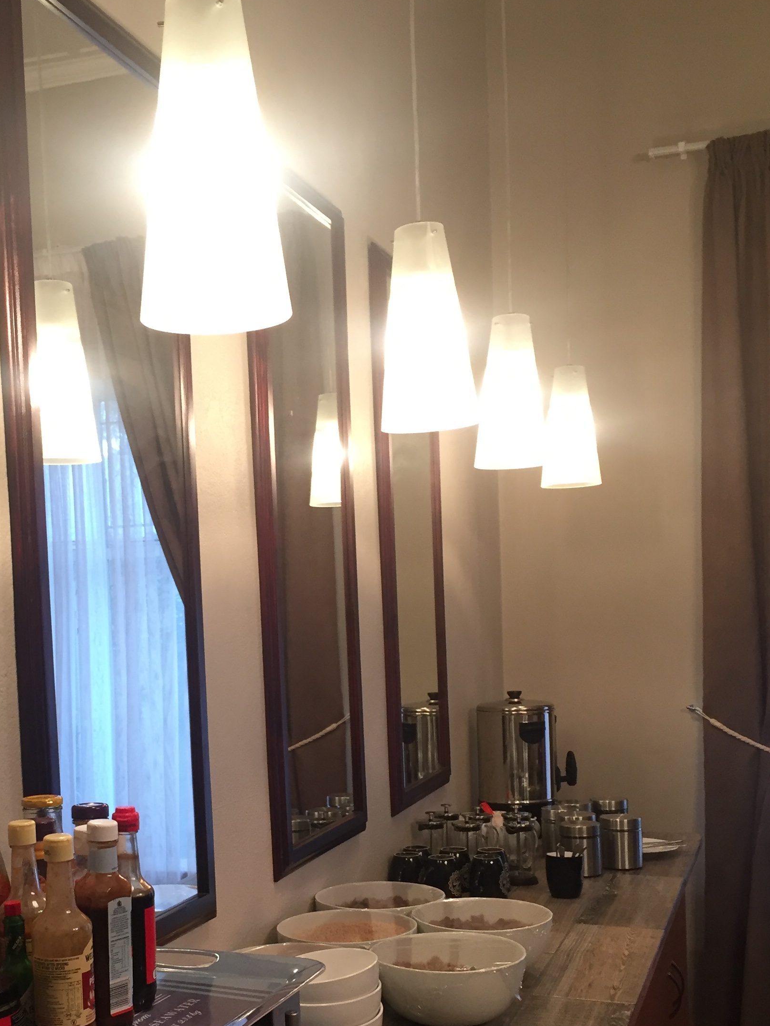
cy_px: 696
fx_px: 1305
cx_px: 229
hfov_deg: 32.5
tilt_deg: -3.0
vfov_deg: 42.3
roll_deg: +2.6
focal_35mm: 44
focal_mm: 4.15
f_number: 2.2
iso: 125
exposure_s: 1/33
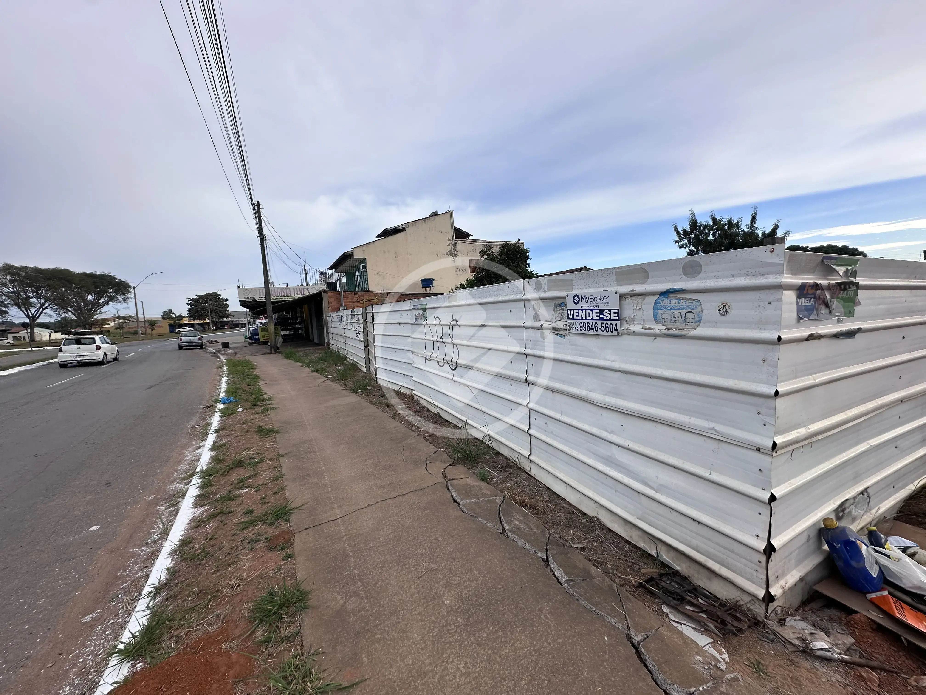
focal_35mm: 14
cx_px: 463
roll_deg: +3.4
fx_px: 375
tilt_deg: -5.2
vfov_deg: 85.7
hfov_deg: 102.1
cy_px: 348
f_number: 2.2
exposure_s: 1/1052
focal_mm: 2.22
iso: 50
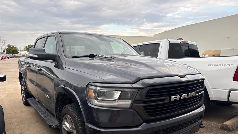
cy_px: 82
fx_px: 170
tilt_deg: -8.0
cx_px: 118
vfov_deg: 42.6
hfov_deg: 69.9
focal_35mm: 27
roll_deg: -0.1
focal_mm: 6.76
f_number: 1.78
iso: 80
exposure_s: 1/510
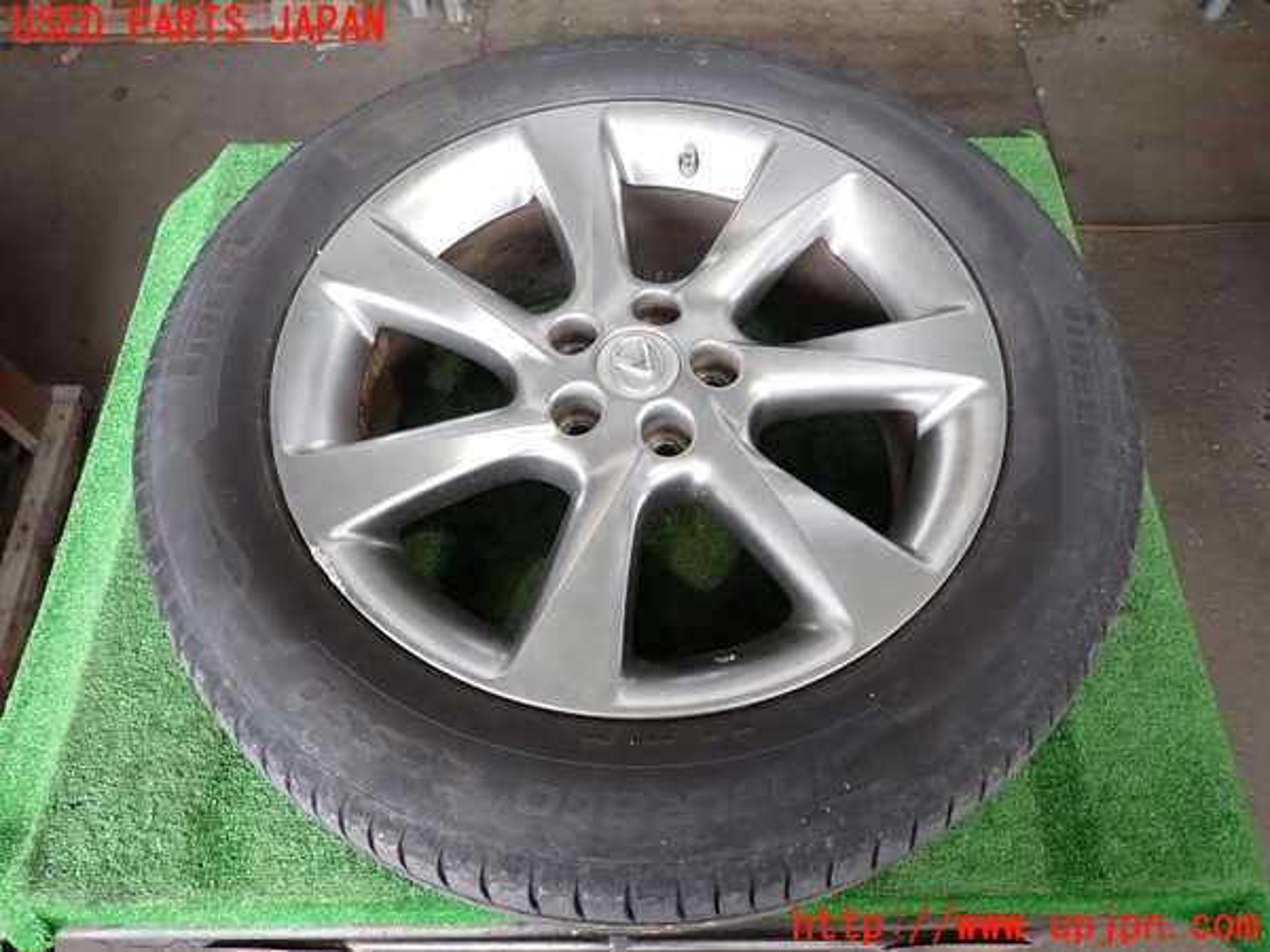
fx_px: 917
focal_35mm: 25
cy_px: 476
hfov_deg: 69.4
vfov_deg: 54.9
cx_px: 635
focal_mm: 4.5
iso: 160
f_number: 2
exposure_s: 1/60
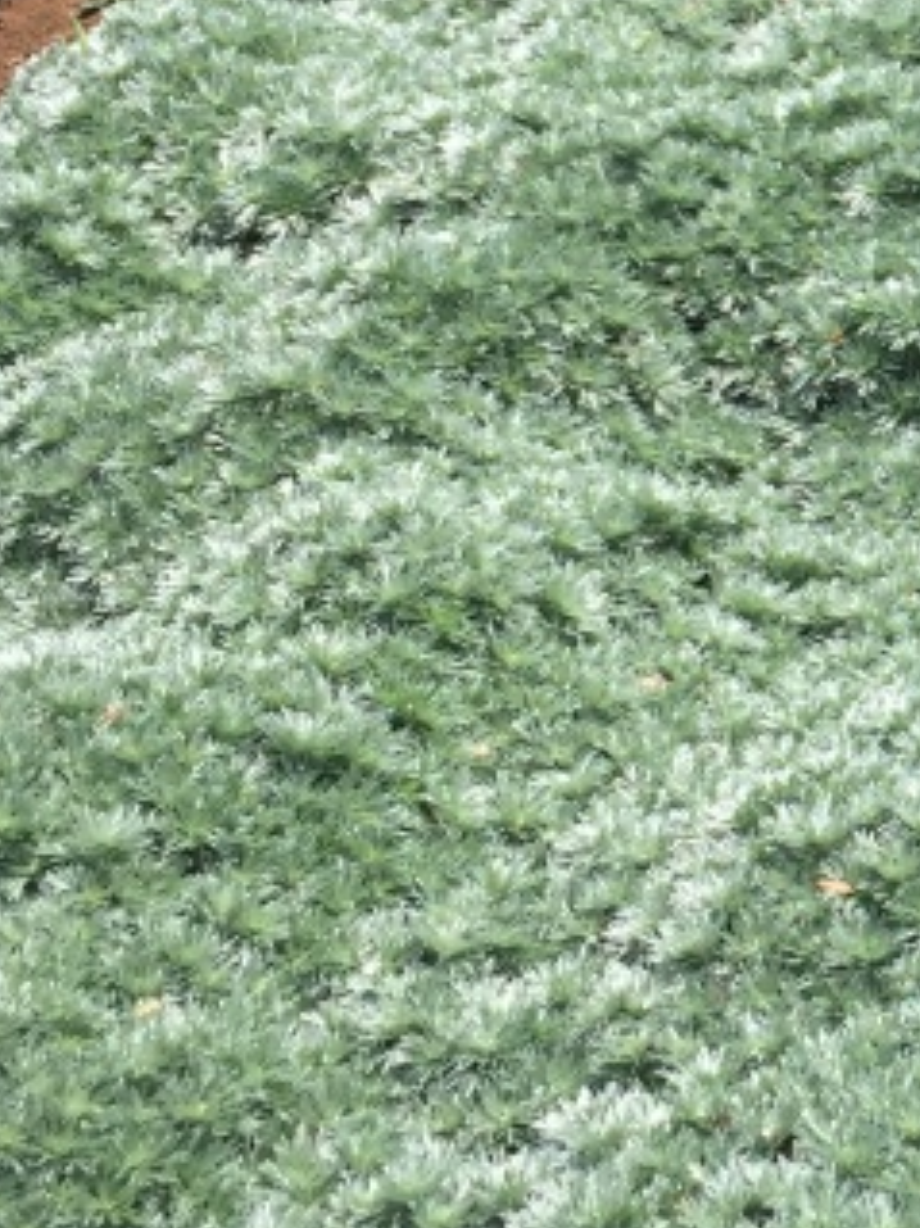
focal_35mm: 97
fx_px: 3440
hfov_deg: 14.3
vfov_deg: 20.1
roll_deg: +4.4
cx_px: 1336
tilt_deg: -29.2
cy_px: 287
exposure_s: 1/1647
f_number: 2.2
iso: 32
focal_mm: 4.15
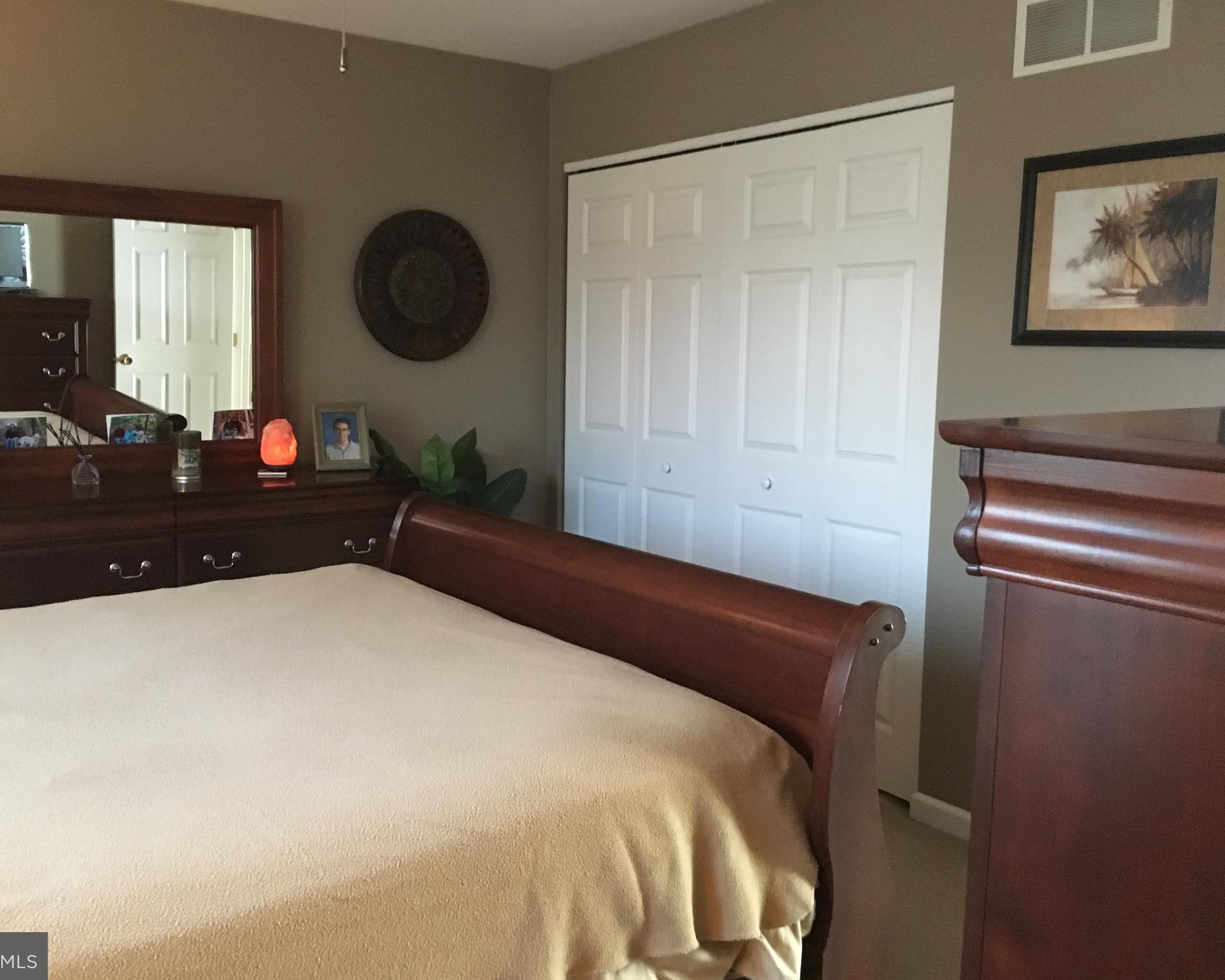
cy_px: 483
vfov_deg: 47.1
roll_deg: -0.5
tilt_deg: -7.1
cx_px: 555
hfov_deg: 57.1
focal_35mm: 31
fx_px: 1124
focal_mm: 4.15
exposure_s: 1/15
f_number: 2.2
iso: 320
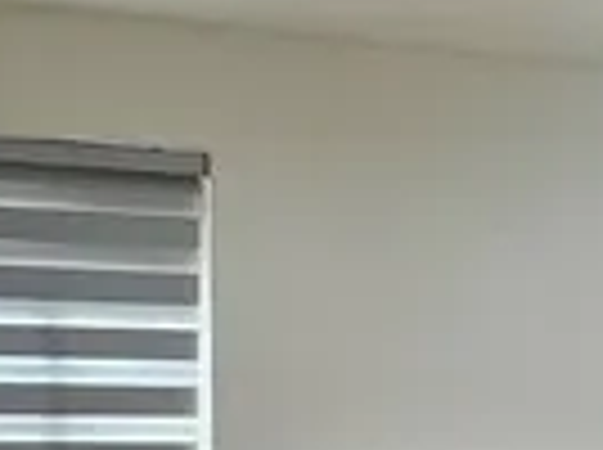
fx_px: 1861
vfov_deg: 13.5
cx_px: 1048
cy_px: 477
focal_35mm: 107
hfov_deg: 15.9
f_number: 2.2
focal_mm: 2.22
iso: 100
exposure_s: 1/120
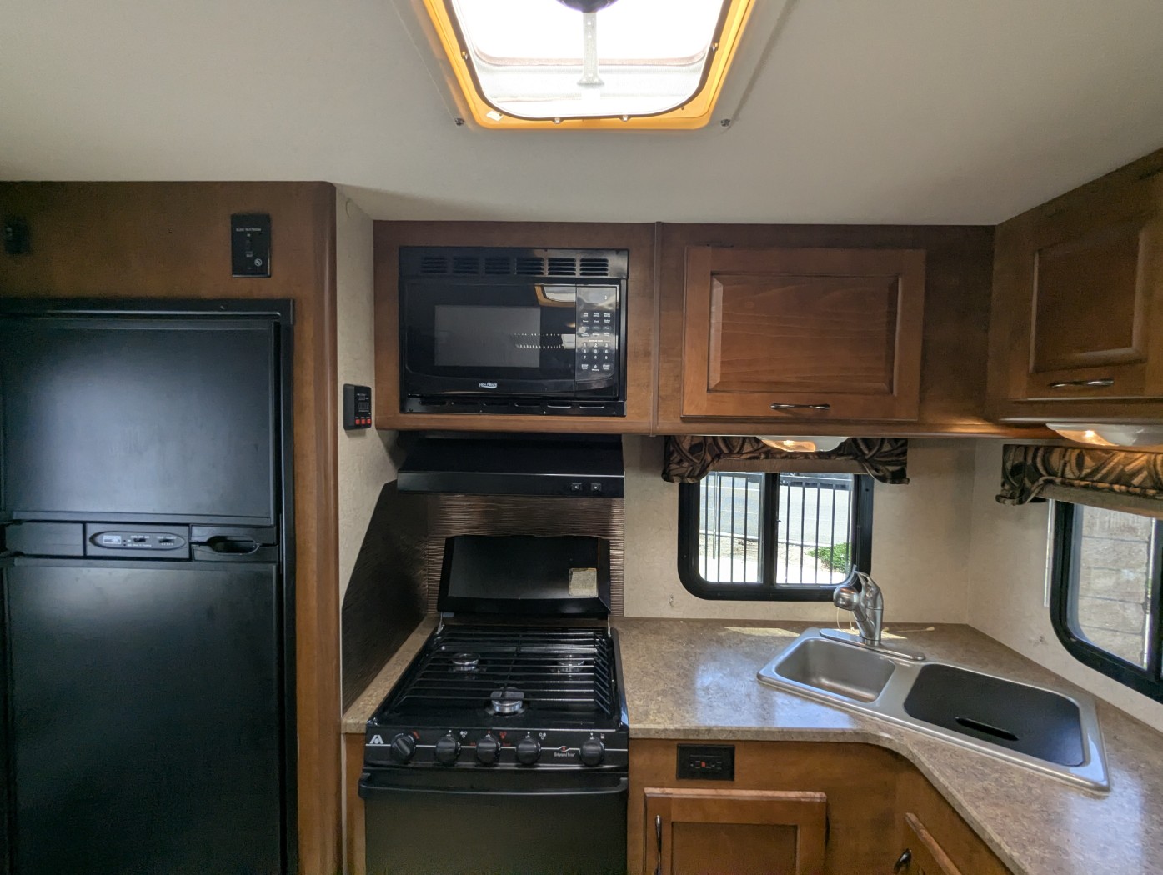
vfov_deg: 78.2
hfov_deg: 94.4
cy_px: 438
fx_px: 538
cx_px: 582
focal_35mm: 16
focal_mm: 2.35
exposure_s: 1/174
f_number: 2.2
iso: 119
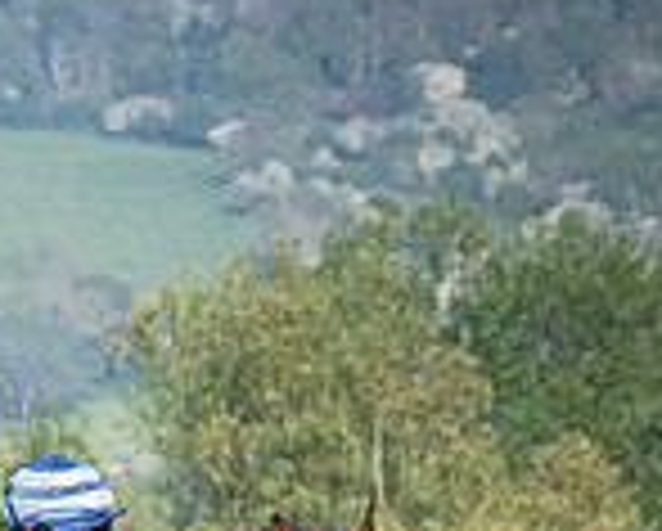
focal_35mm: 823
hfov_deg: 2.3
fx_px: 16146
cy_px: 718
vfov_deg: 1.9
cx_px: -625
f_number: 4
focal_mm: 105
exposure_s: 1/1600
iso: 400
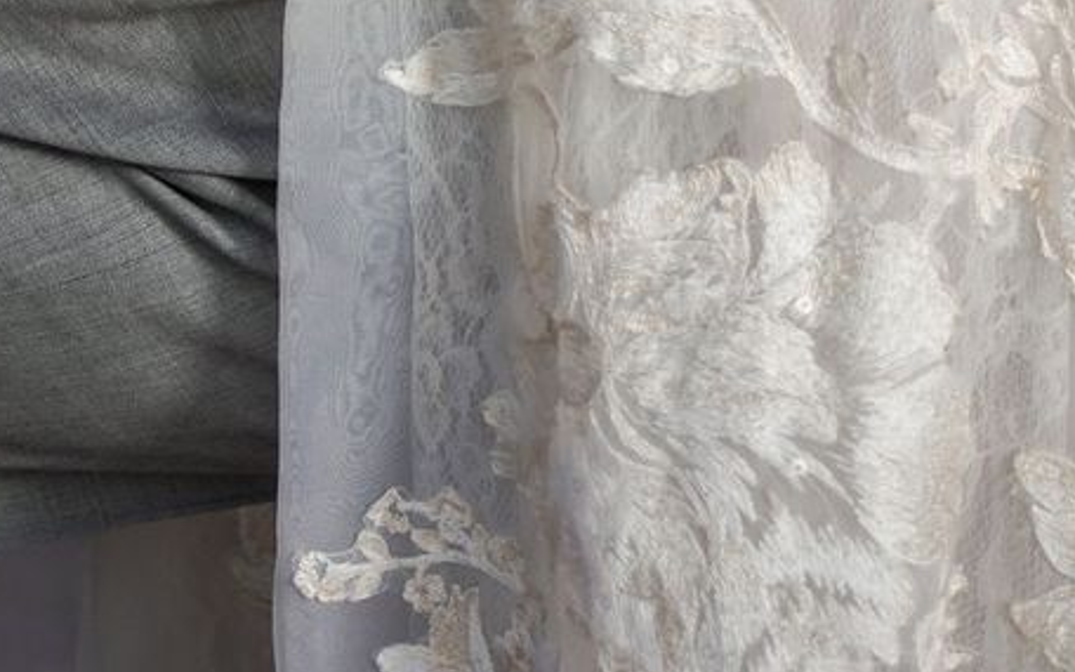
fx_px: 6621
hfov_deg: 9.2
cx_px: 2
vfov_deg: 5.4
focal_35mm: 226
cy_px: -1506
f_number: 2.5
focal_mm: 45
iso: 100
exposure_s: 1/125
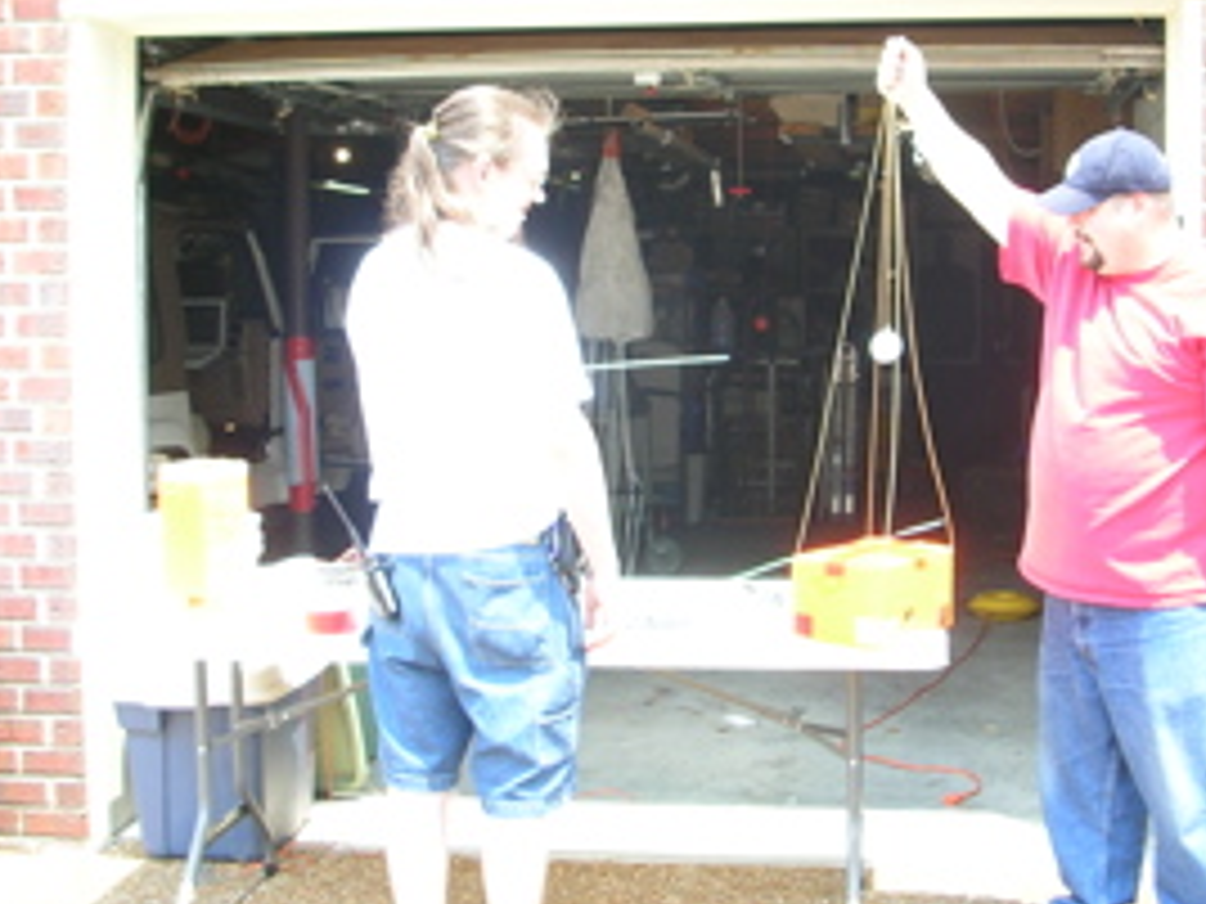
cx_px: 783
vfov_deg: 28.5
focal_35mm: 51
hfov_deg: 37.2
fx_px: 1777
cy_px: 355
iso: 50
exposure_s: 1/78
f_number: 2.8
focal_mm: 5.8
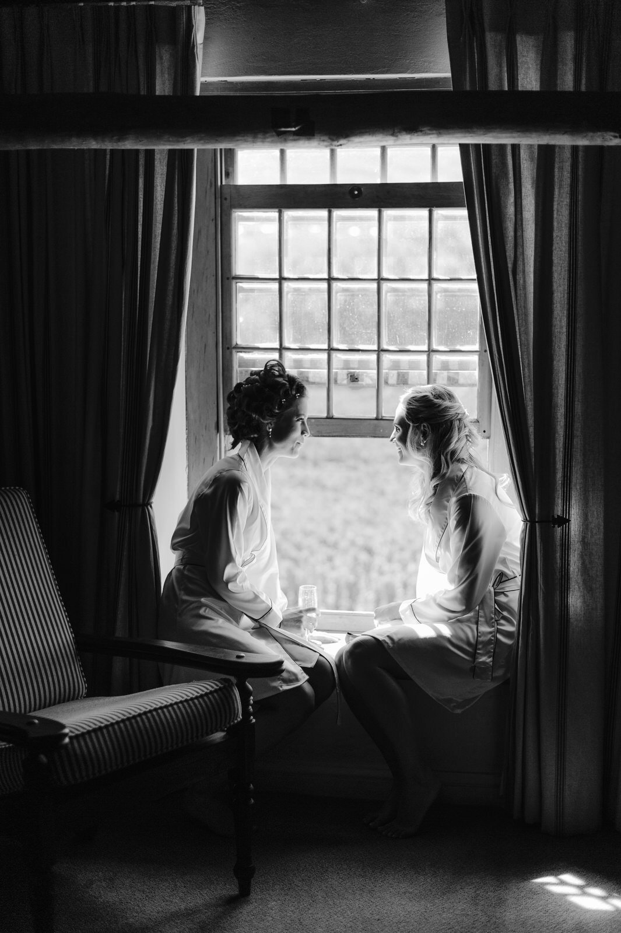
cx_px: 310
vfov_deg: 39.6
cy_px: 466
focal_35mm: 50
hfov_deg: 27.0
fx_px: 1295
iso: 320
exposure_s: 1/1000
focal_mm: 50
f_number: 2
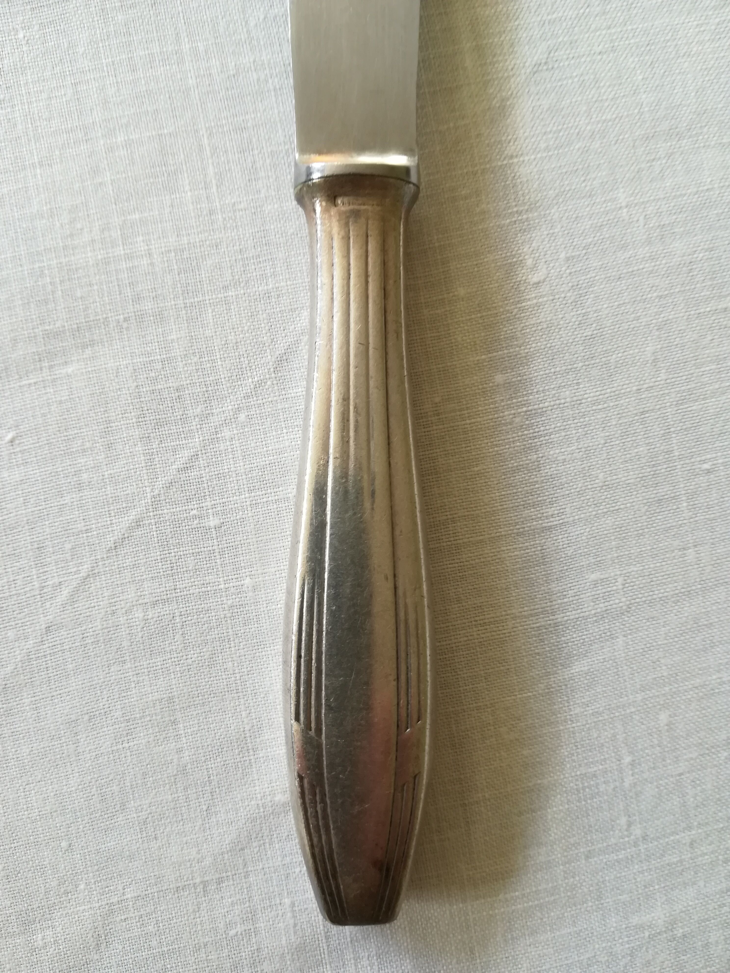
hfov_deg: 53.1
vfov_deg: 67.3
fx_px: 731
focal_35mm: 26
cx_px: 365
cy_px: 486
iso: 200
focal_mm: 3.83
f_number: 2.2
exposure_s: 1/33.3
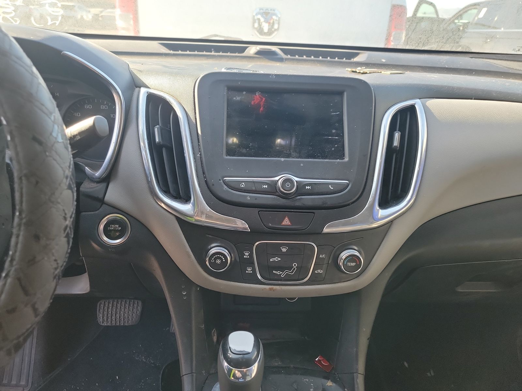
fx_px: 362
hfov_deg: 71.6
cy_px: 196
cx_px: 261
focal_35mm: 24
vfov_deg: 56.8
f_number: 1.8
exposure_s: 1/59
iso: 90
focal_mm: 6.7
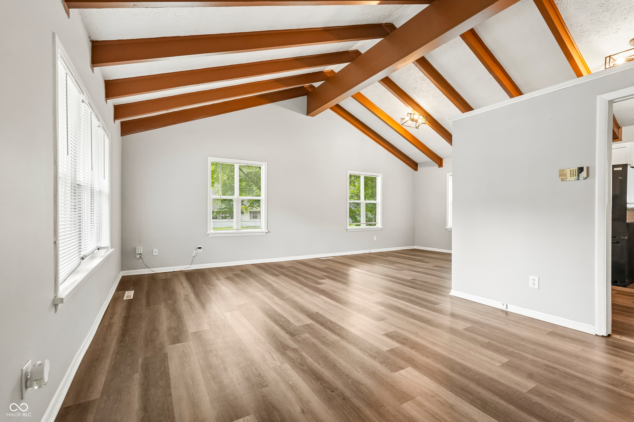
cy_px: 211
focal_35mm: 16
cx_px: 317
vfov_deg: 73.7
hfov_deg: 96.7
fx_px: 282
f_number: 8
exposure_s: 1/30
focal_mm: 16
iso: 1600
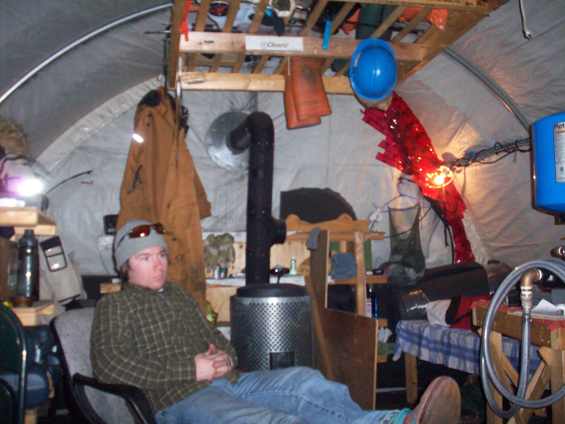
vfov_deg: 38.7
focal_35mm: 37
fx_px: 604
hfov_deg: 50.1
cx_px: 282
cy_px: 212
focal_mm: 6.2
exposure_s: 1/64
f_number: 2.8
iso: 200
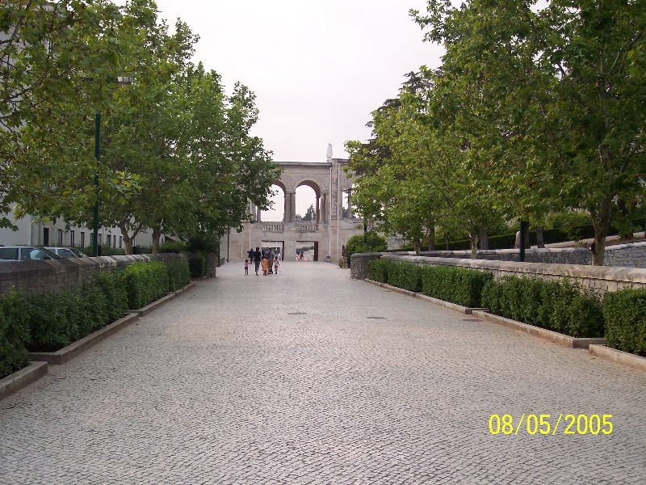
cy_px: 242
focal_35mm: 38
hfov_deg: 49.0
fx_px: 709
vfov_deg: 37.7
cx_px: 323
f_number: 2.8
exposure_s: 1/700
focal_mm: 8
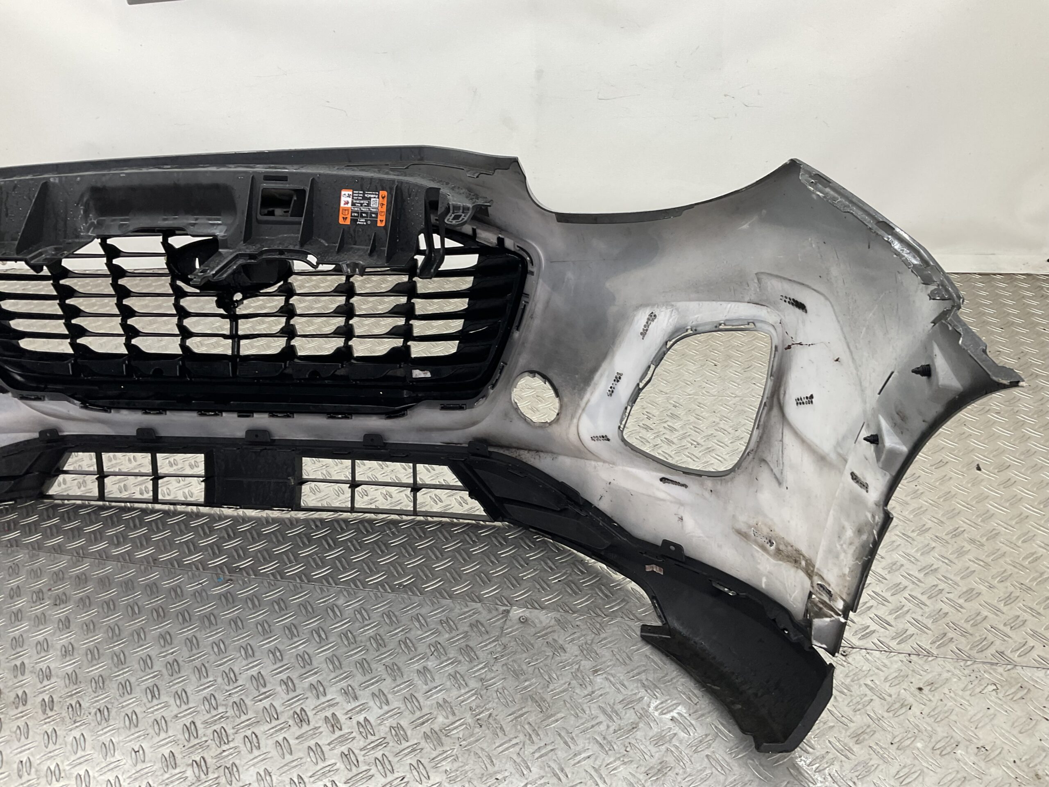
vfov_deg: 48.2
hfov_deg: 61.7
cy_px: 394
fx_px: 879
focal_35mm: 29
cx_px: 524
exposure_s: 1/120
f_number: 1.8
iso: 40
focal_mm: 3
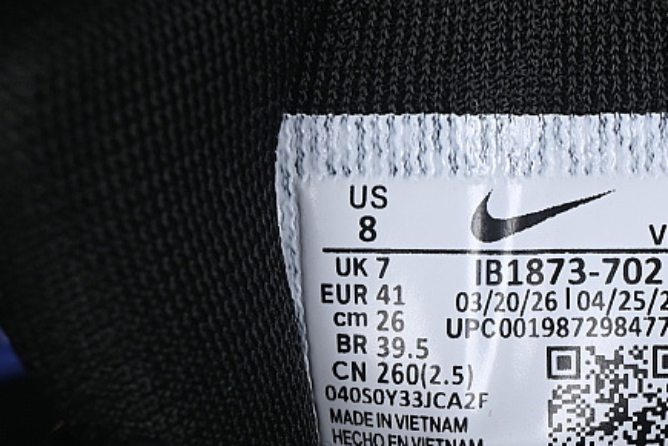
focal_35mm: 186
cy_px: 377
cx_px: 544
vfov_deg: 7.4
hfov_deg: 11.0
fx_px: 3451
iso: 160
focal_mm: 50
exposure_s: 1/80
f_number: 8
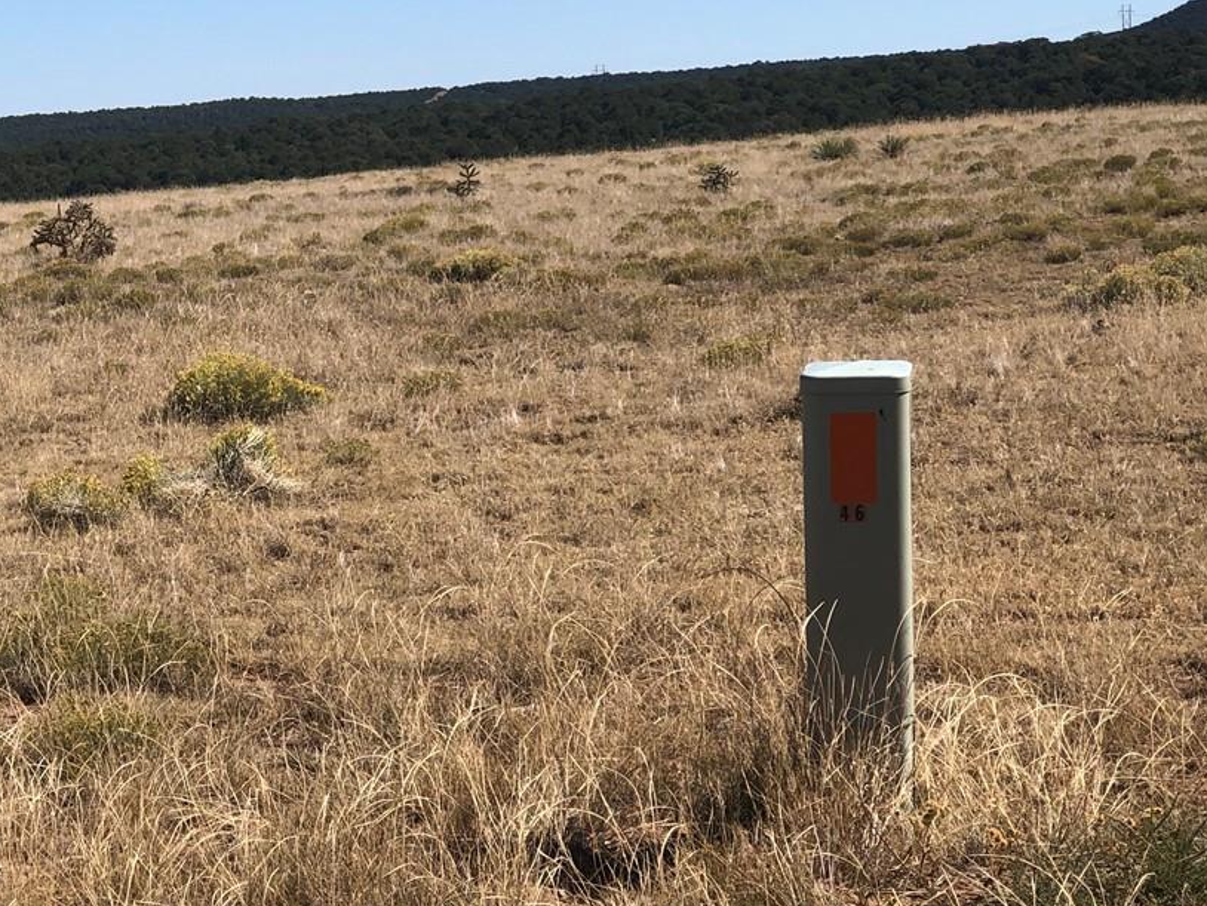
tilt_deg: -6.6
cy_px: 461
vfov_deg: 13.2
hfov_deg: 17.3
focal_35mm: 112
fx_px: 3906
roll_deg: +1.7
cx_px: 111
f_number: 2.8
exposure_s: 1/1066
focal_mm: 6.6
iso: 20
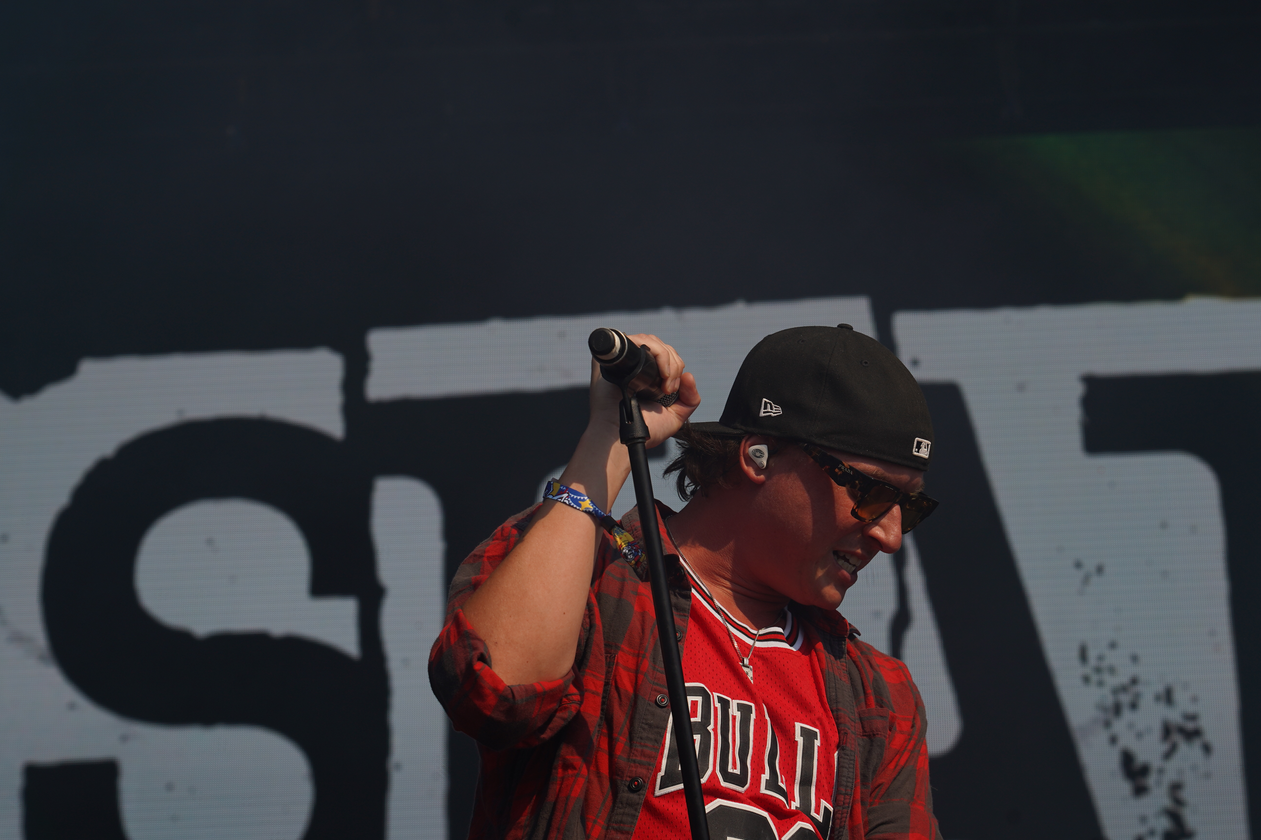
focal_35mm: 121
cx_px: 691
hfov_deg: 16.9
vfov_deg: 11.3
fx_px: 4238
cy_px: 439
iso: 100
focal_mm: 105
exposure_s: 1/640
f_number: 8
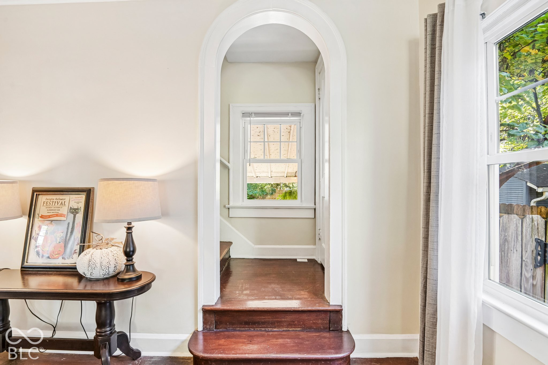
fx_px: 244
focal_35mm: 16
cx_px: 274
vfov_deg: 73.7
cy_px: 182
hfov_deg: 96.7
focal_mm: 16
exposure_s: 1/10
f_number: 8
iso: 400
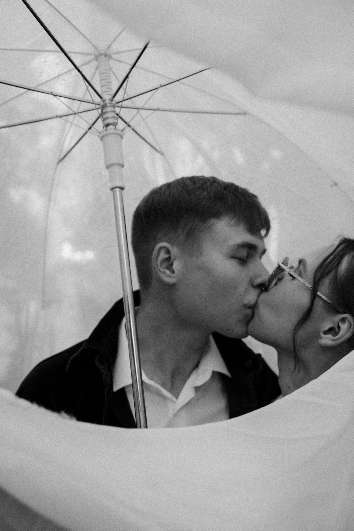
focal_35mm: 35
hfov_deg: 37.9
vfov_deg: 54.4
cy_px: 266
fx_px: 516
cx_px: 177
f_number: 3.5
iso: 800
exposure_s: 1/500
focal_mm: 35
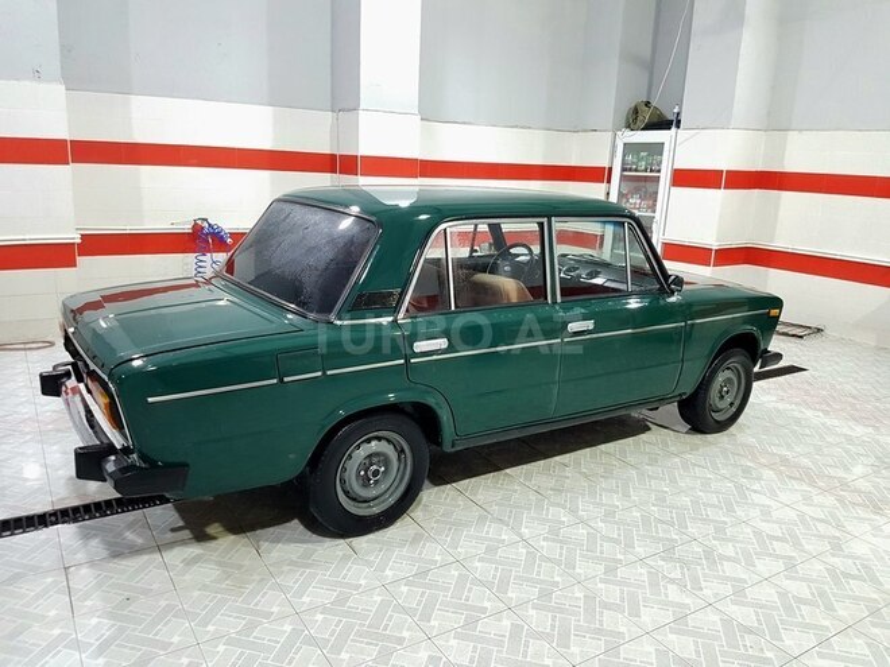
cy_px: 334
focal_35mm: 26
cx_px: 445
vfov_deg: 53.1
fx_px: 668
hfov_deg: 67.3
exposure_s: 1/25
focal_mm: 4.2
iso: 200
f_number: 1.7
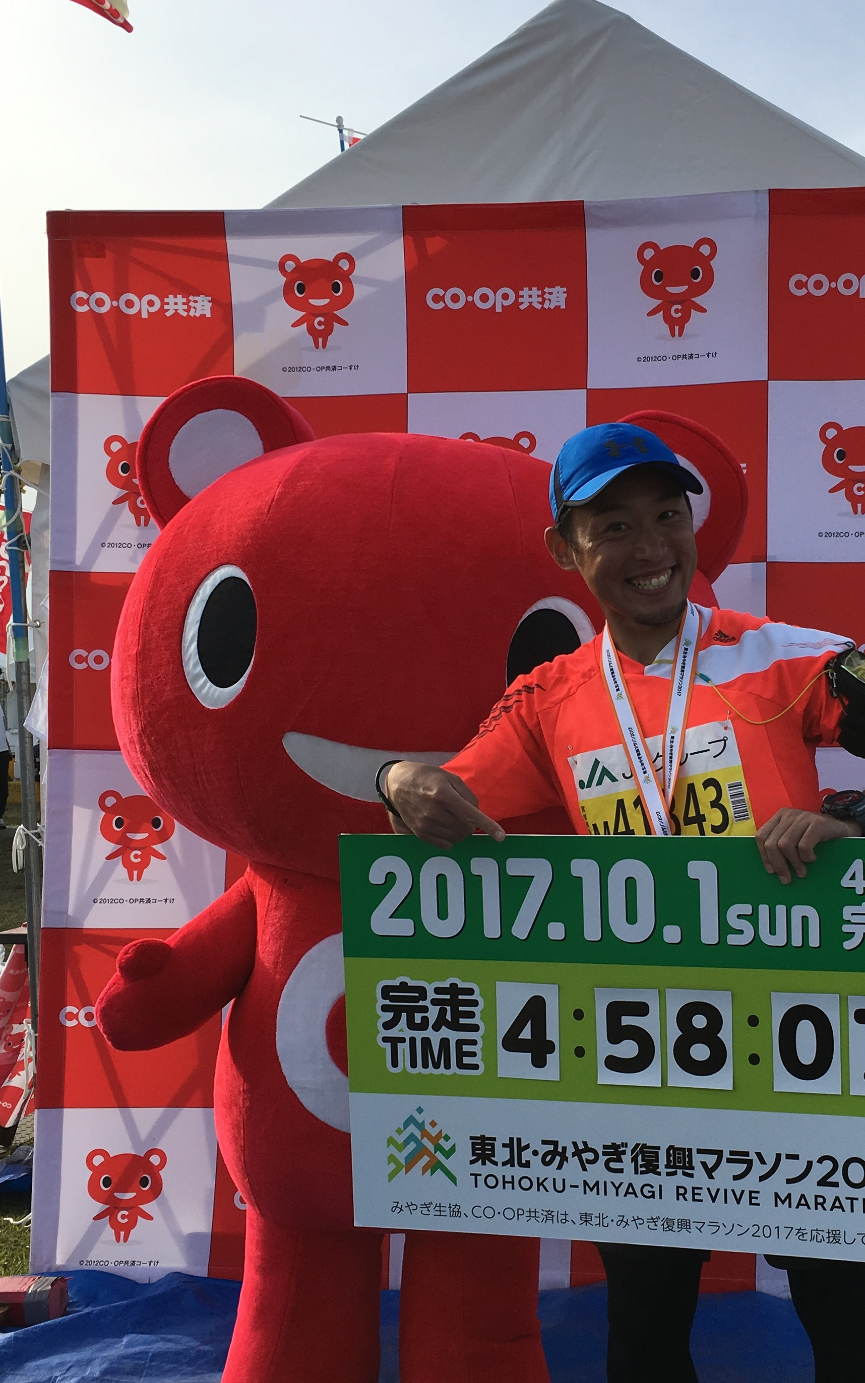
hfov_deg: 29.5
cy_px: 774
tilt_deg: -2.9
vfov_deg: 46.1
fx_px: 1622
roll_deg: +0.4
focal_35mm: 43
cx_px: 611
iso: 25
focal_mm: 4.2
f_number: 2.2
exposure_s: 1/1221
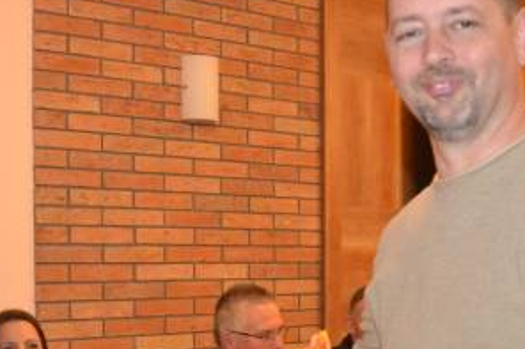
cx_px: 177
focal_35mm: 73
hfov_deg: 27.6
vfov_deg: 18.3
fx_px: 1064
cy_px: 332
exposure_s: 1/60
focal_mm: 18
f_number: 3.5
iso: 3200
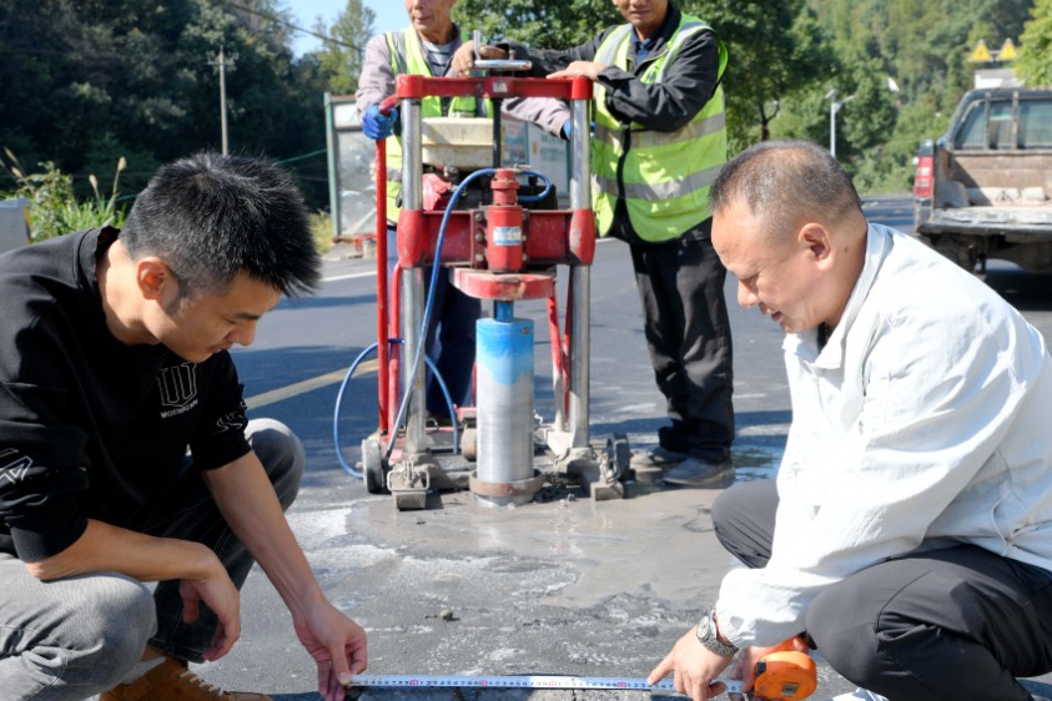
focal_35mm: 51
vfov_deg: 26.5
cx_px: 557
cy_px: 358
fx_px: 1490
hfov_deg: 38.9
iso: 250
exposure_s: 1/250
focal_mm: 42
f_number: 8
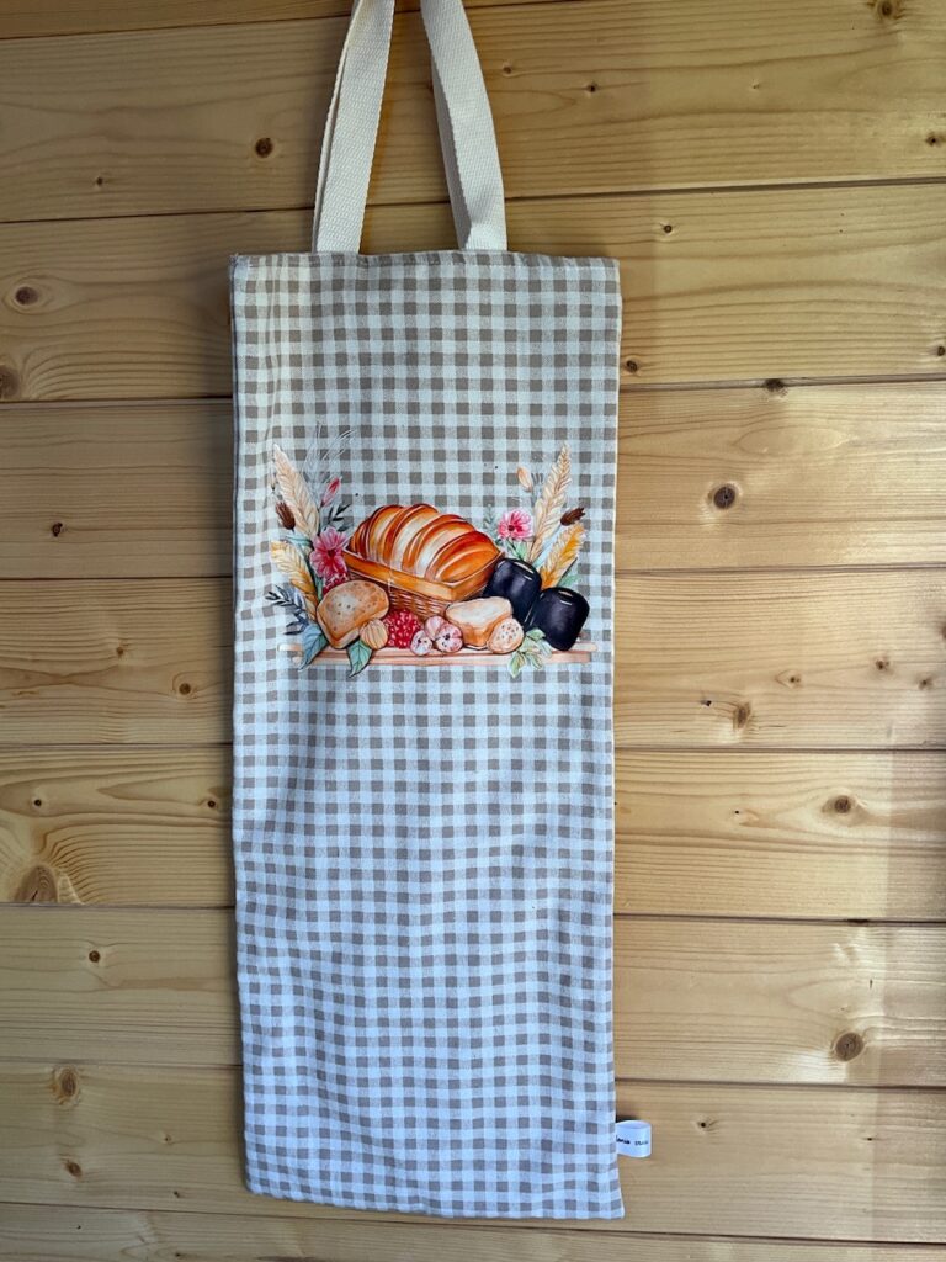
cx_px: 473
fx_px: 1057
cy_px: 631
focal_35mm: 29
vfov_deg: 61.7
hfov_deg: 48.2
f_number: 1.8
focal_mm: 3
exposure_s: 1/100
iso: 20
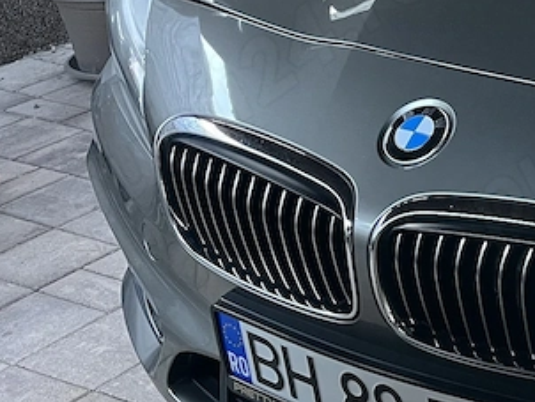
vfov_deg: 17.1
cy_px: 122
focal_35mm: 86
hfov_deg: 19.1
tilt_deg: -24.4
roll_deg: -1.9
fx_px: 1330
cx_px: 865
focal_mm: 5.1
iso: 160
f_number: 1.6
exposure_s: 1/60
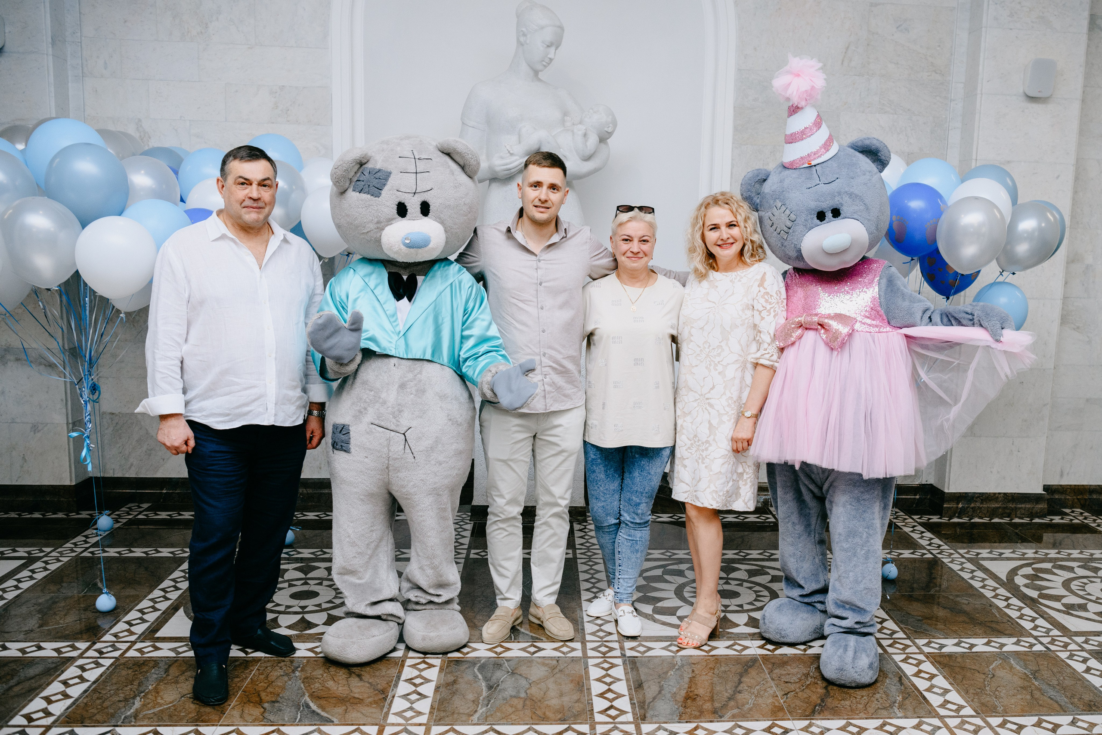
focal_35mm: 34
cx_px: 628
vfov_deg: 39.4
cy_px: 412
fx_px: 1026
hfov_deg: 56.3
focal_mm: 29
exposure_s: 1/160
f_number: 4
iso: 320
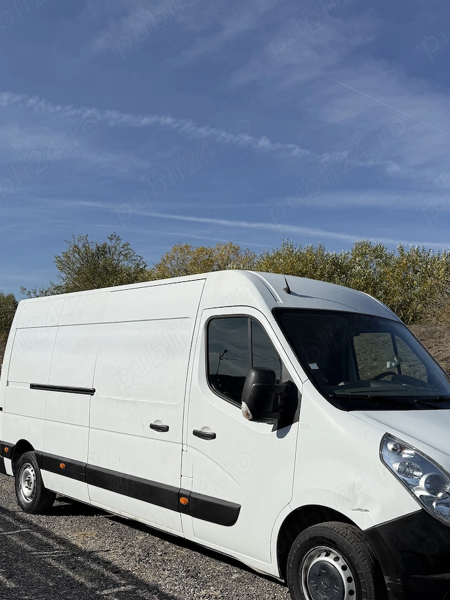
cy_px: 373
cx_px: 259
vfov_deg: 52.1
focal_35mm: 35
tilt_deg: +0.5
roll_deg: -0.3
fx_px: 607
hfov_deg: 40.6
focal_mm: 6.76
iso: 80
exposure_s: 1/10309
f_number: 1.78
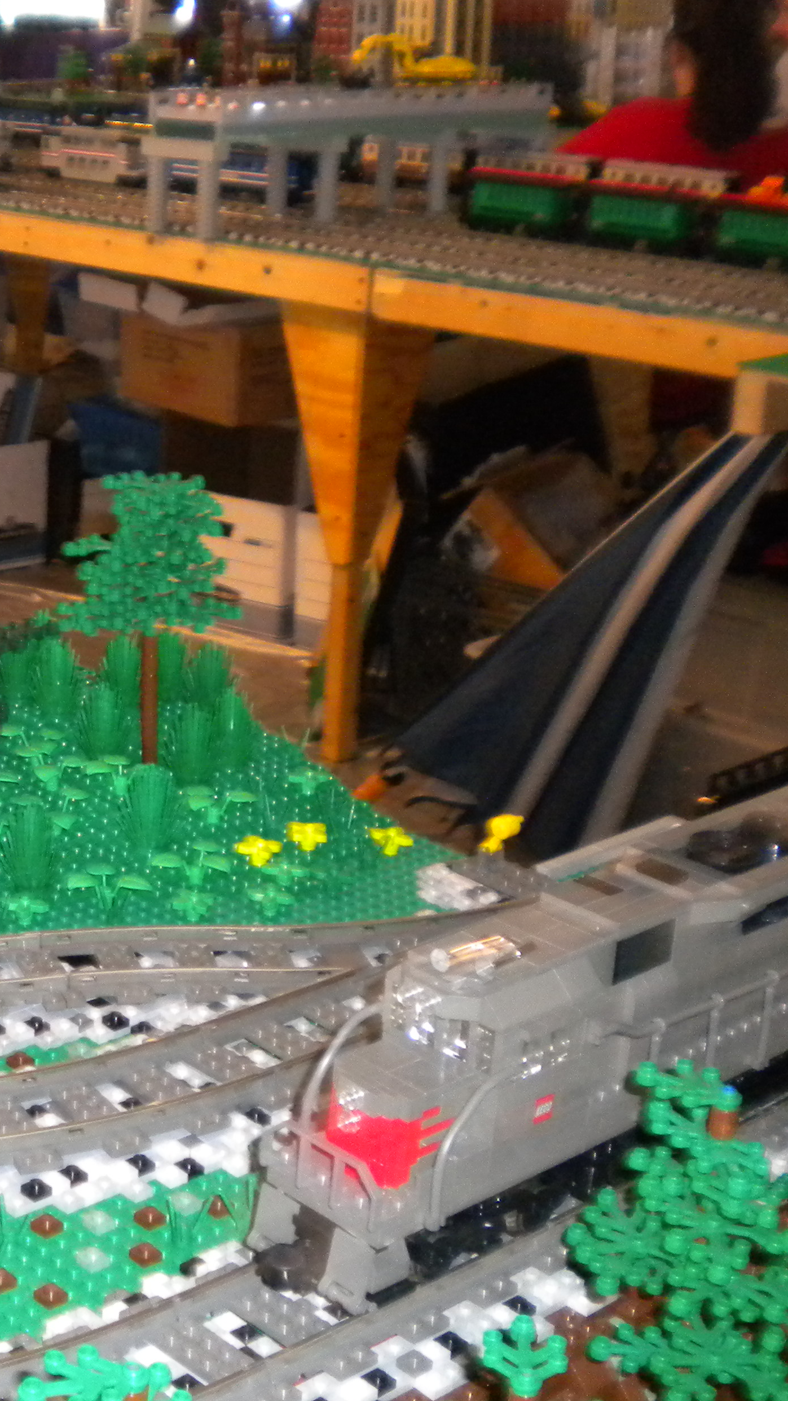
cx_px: -125
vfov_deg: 37.2
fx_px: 2080
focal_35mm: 56
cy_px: 686
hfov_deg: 20.3
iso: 400
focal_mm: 6.3
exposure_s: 1/30
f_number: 3.1
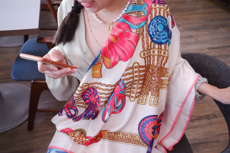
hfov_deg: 54.4
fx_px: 224
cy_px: 76
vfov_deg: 37.9
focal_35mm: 35
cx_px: 115
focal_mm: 23
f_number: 3.6
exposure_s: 1/60
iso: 2500
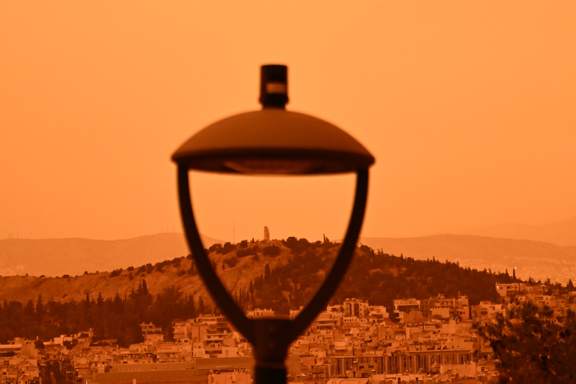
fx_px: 1680
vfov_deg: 13.0
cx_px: 288
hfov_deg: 19.5
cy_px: 192
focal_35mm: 105
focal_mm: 70
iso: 1600
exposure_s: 1/500
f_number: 4
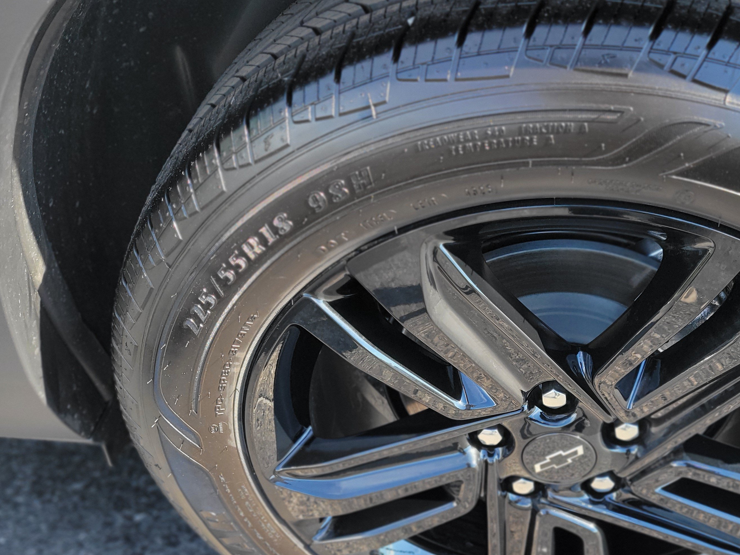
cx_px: 505
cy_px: 390
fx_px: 855
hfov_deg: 45.9
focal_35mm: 40
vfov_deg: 35.4
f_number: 1.8
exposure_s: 1/264
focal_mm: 5.4
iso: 40
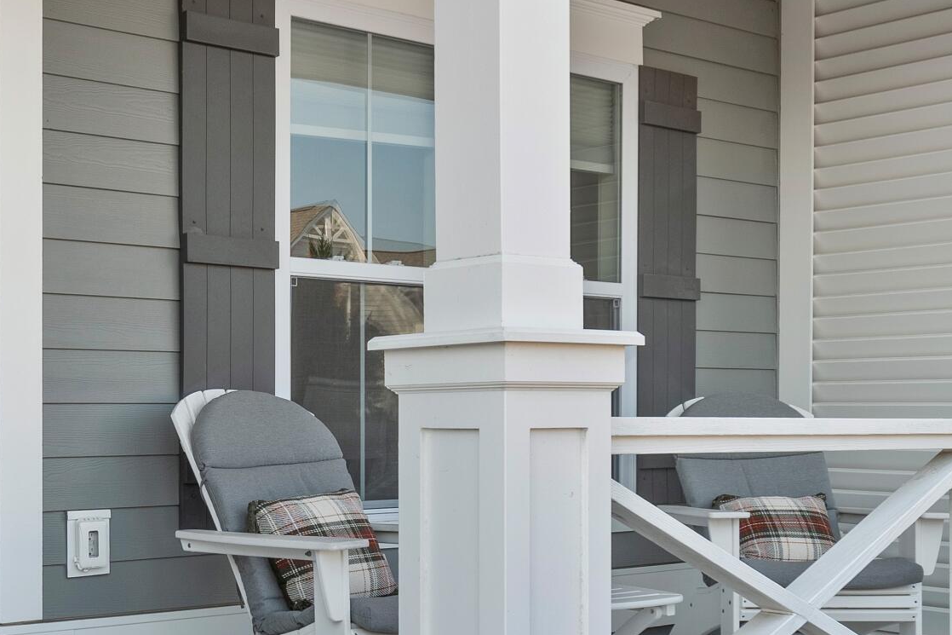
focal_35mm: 51
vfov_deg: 26.2
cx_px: 204
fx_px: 1348
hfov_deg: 37.6
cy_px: 453
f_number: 5.6
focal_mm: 13
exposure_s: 1/125
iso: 100
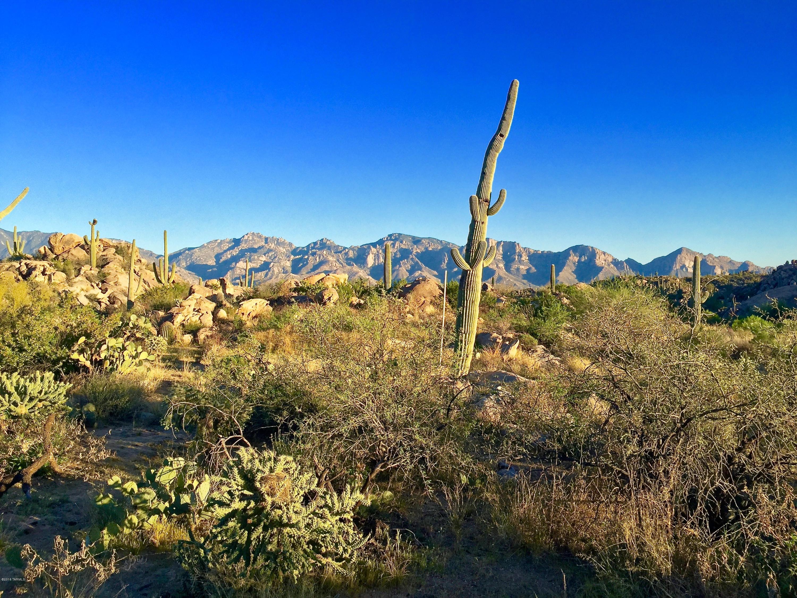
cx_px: 398
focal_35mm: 29
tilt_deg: +0.3
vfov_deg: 48.2
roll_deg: +0.2
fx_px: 668
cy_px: 299
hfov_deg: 61.7
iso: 32
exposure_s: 1/989
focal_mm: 4.15
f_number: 2.2
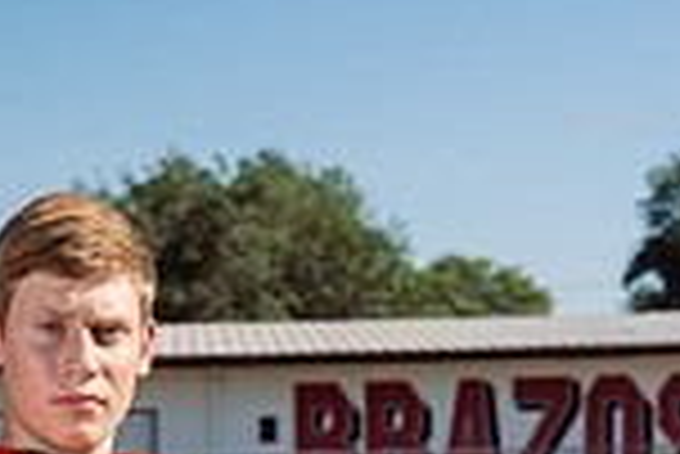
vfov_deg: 8.3
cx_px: 86
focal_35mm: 155
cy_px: 980
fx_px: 2931
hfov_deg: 13.1
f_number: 5.6
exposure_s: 1/250
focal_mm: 52
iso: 50
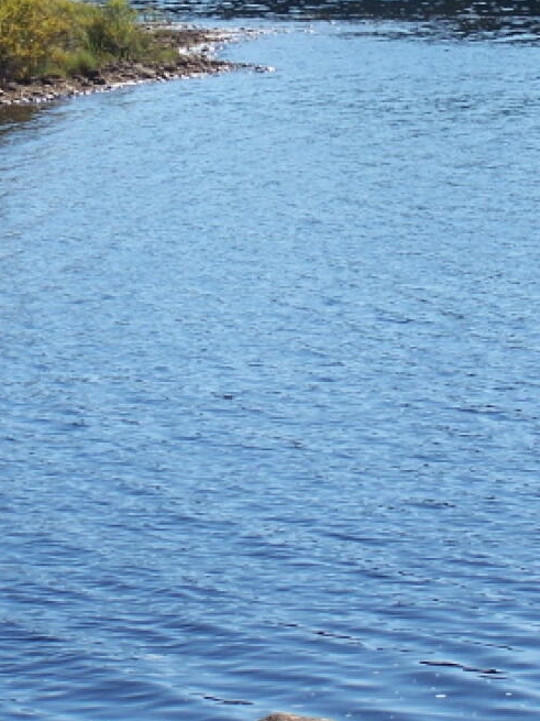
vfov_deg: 11.5
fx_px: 3558
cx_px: 383
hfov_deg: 8.7
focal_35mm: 171
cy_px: 167
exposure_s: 1/800
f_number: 3.2
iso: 80
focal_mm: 13.7
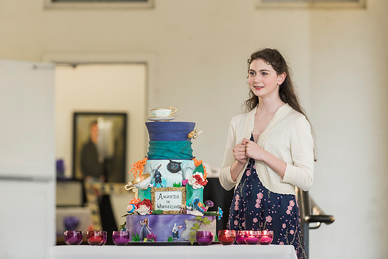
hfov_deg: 10.7
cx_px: 213
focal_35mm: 192
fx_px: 2073
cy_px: 117
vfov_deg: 7.1
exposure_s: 1/160
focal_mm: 175
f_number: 4
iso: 1000
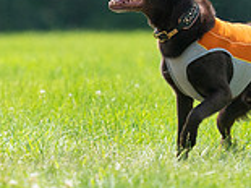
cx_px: 130
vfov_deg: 1.1
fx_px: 9897
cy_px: -87
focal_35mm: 1366
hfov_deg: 1.5
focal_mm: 379
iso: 2000
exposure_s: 1/4000
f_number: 6.3
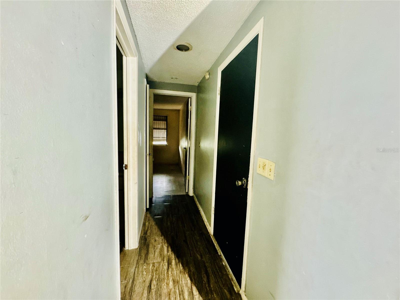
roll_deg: -2.0
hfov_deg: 102.1
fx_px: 162
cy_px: 150
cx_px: 200
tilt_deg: -6.0
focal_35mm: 14
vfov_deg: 85.7
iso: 800
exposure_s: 1/60
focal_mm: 2.22
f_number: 2.2
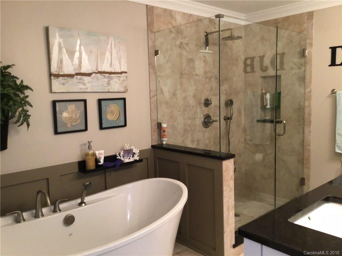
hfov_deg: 58.4
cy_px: 128
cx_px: 171
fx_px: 306
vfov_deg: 45.4
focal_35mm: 31
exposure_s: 1/24
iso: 200
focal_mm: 3.3
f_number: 2.4
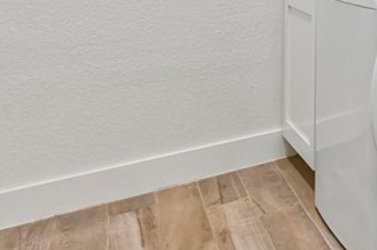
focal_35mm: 54
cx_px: 602
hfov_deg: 25.1
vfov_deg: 22.2
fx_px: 565
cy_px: -82
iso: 360
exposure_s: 1/15
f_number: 8
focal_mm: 14
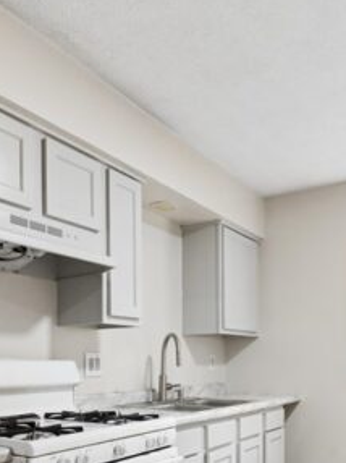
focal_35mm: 35
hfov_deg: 40.6
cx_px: 178
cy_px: 359
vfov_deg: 50.1
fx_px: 467
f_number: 11
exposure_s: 1/3.33
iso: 400
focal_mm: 13
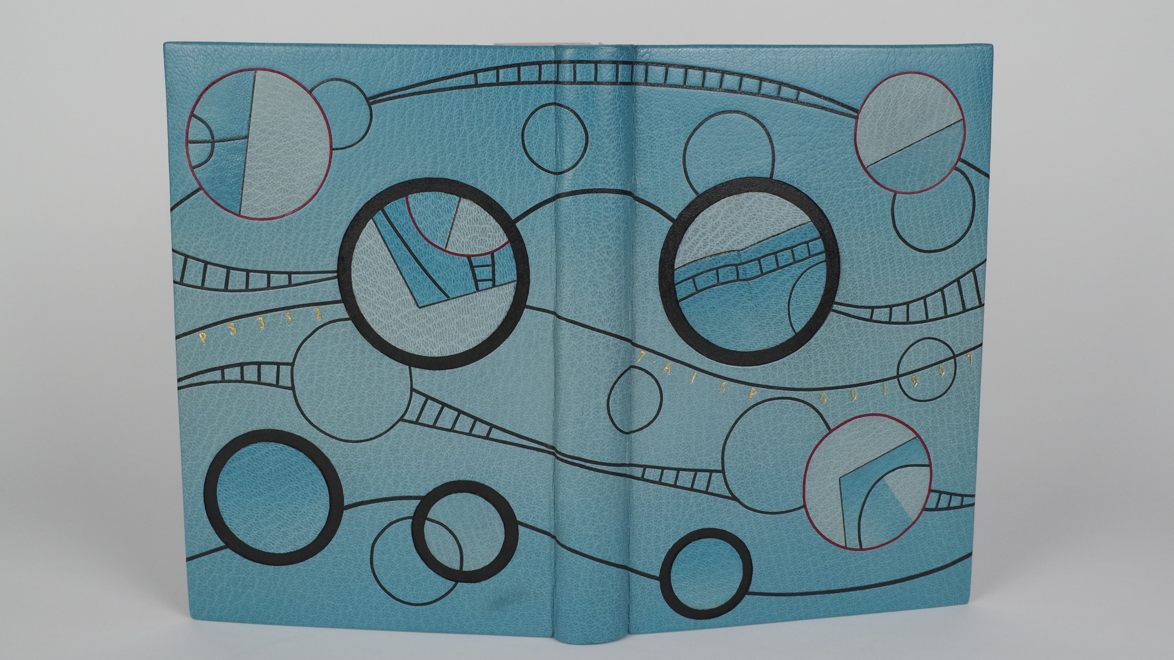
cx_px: 586
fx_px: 1743
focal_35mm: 56
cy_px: 340
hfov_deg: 37.2
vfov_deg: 21.5
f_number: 13
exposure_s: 1/160
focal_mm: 35
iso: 1600
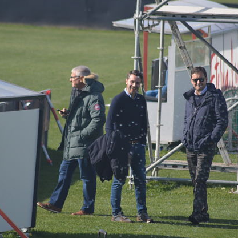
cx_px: 119
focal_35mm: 595
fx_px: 4628
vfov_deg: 2.9
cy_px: 116
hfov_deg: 2.9
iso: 400
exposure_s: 1/1600
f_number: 5.6
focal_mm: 300
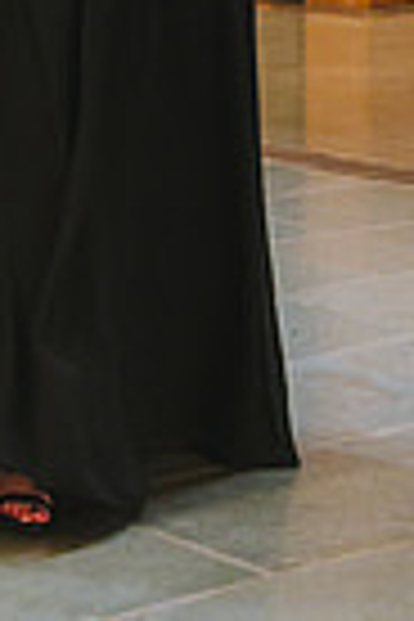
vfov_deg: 13.7
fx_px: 2536
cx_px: -29
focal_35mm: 147
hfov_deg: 9.3
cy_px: -76
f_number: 2.8
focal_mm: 45
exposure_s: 1/160
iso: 4000
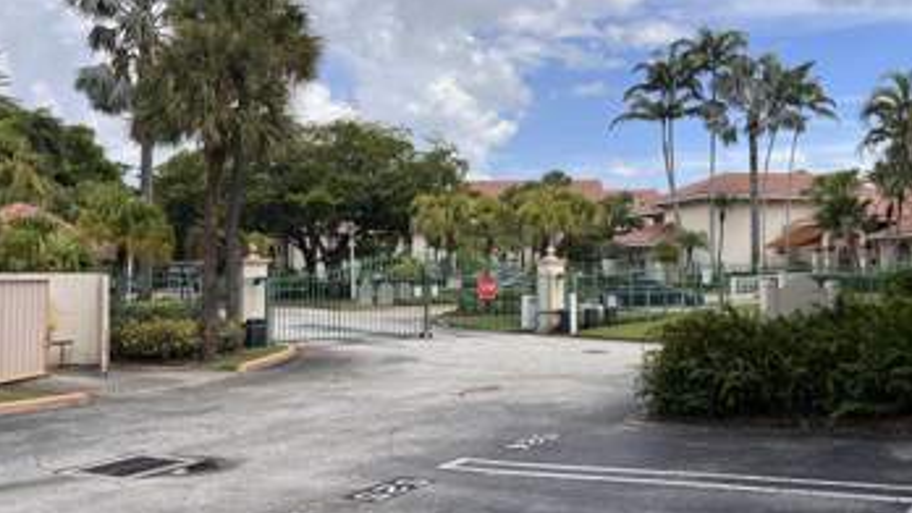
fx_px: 943
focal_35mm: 39
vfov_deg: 30.5
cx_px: 498
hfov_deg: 51.5
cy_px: 255
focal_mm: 5.7
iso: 50
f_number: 1.5
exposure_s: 1/3356
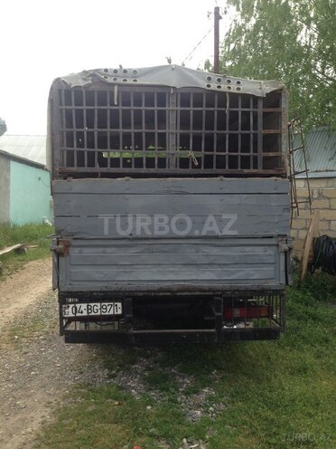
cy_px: 224
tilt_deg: -0.1
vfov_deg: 55.4
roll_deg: -1.7
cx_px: 168
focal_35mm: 33
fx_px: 427
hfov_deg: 42.9
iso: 50
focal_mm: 4.12
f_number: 2.4
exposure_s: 1/623
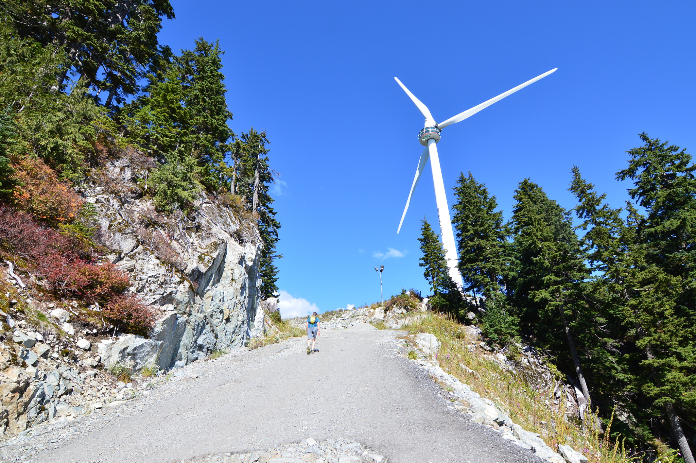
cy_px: 232
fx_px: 348
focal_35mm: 18
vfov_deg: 67.3
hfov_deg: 90.0
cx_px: 348
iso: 100
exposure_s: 1/160
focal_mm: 12
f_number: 7.1
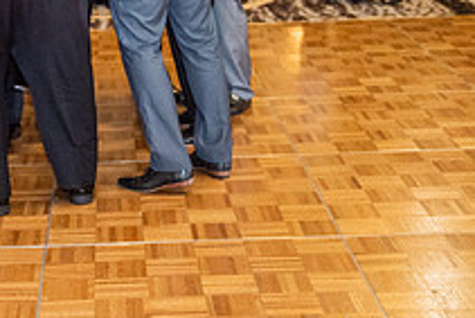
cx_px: 56
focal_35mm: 99
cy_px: -73
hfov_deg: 20.2
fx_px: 1307
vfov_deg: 13.4
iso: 1600
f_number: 2.8
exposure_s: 1/250
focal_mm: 36
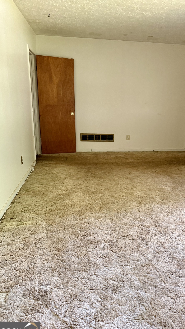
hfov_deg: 42.5
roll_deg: -1.8
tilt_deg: -15.7
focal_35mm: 27
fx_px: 235
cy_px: 169
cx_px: 117
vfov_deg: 69.8
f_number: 1.78
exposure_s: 1/60
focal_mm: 6.76
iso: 400
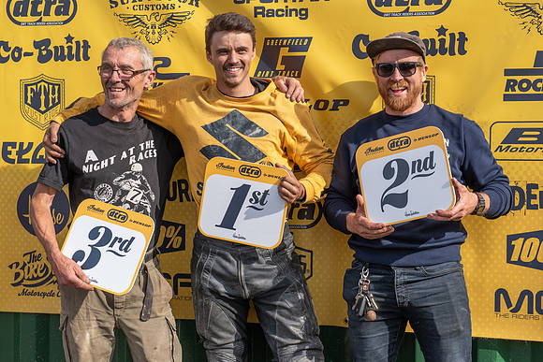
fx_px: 935
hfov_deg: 32.4
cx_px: 272
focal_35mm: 62
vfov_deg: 21.9
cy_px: 181
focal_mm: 62
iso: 200
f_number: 5.6
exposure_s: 1/400
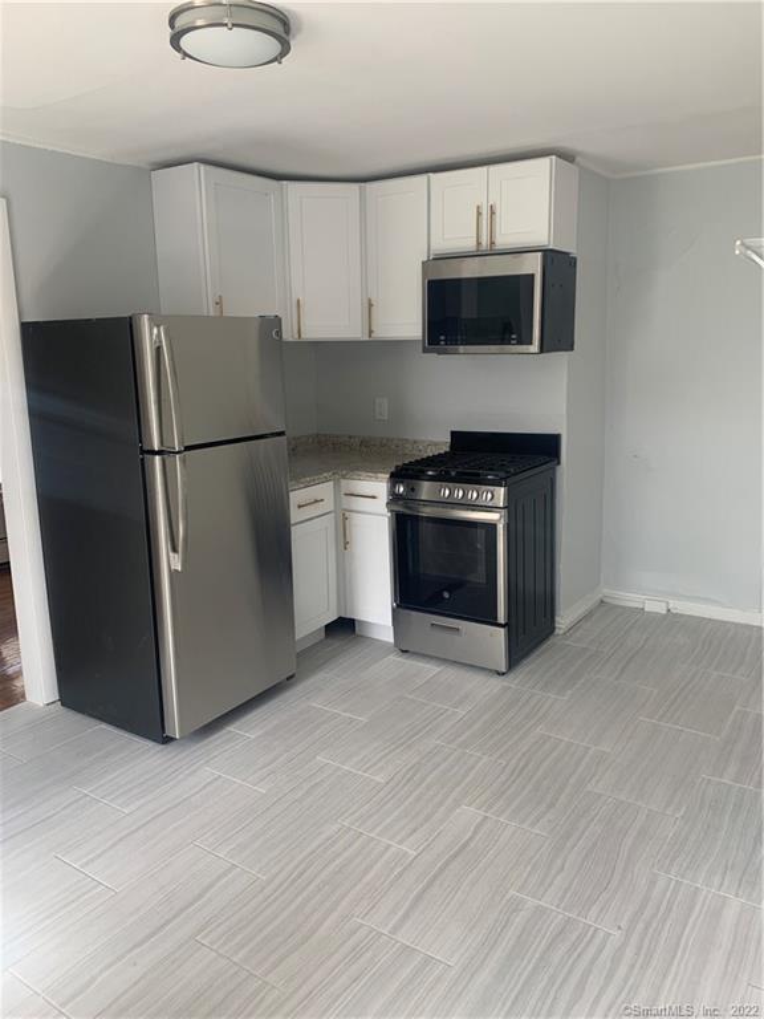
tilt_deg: -10.4
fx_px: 765
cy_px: 510
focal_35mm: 26
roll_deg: +1.3
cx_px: 382
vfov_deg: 67.3
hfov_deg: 53.1
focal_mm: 4.25
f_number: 1.8
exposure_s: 1/121
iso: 40
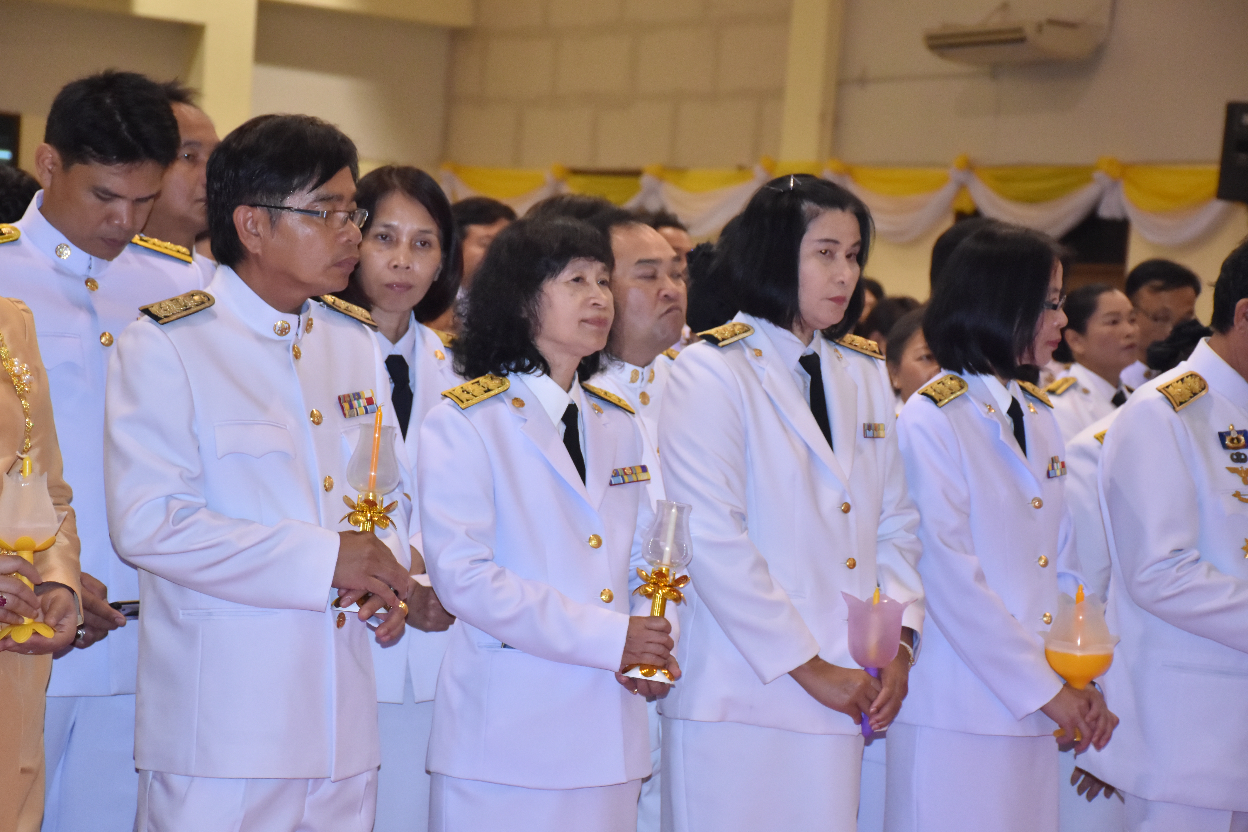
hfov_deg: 18.6
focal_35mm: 110
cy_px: 432
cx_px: 606
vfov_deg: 12.5
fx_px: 3813
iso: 2000
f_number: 6.3
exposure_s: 1/125
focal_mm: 70
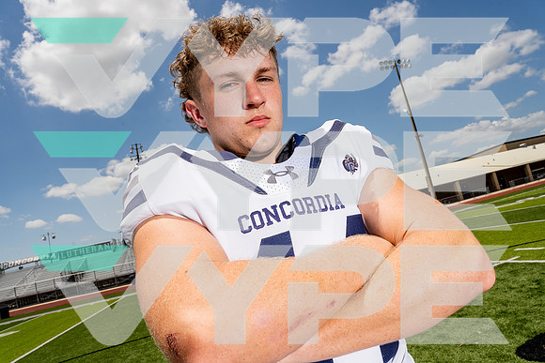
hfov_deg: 73.7
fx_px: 363
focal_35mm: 24
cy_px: 182
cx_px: 272
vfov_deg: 53.2
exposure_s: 1/250
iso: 100
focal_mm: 24
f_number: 11
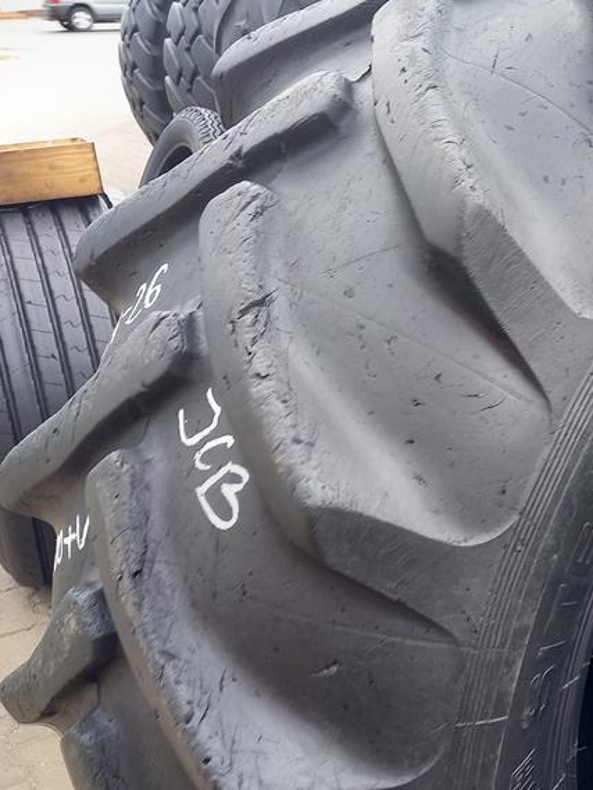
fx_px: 1027
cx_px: 487
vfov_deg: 42.0
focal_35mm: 45
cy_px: 433
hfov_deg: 31.2
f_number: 1.8
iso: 64
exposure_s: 1/100
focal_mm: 4.65
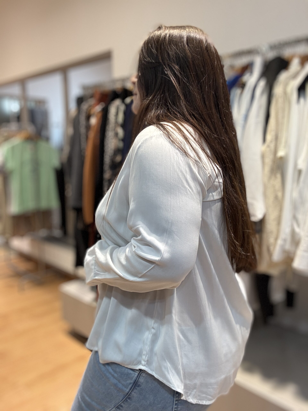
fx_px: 356
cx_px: 154
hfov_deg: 46.8
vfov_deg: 60.0
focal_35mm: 30
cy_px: 206
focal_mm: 2.69
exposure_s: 1/50
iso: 100
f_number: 1.9
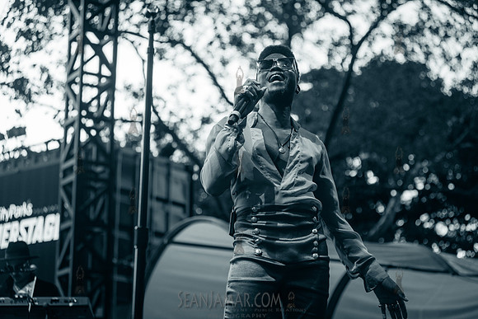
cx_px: 239
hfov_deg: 25.4
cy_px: 160
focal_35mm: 80
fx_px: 1062
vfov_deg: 17.1
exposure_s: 1/800
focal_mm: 80
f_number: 3.2
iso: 640
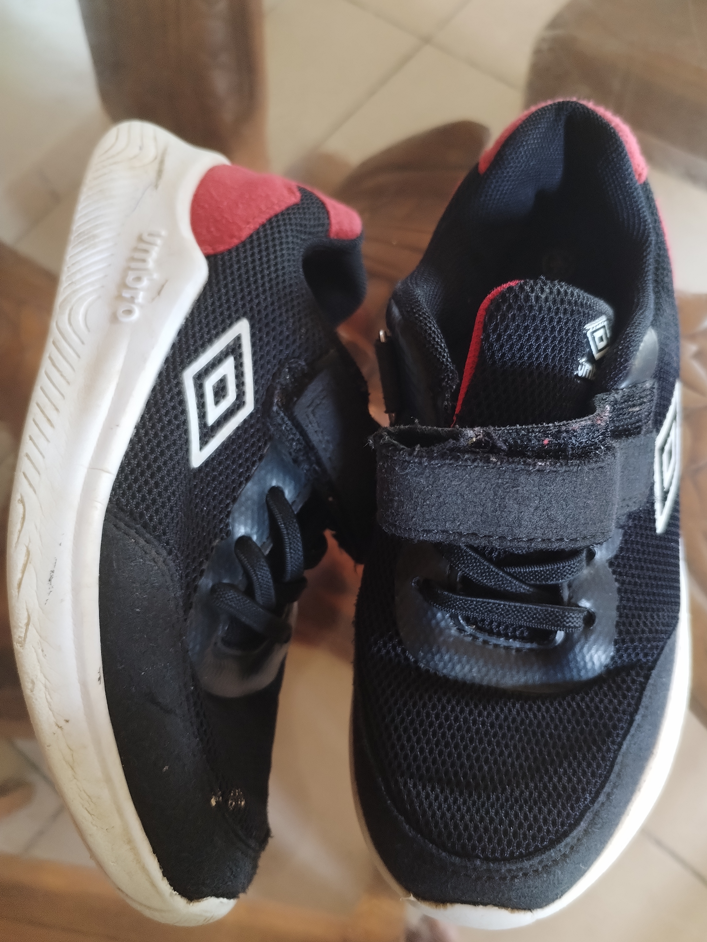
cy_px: 488
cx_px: 374
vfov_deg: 58.3
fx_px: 844
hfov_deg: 45.4
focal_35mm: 31
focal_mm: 4.75
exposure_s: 1/25
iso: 669
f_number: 1.8
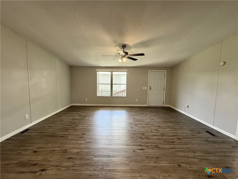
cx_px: 119
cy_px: 90
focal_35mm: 14
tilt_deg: -4.0
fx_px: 96
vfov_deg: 85.7
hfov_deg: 102.1
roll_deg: -0.6
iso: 160
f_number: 2.2
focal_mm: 2.22
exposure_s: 1/120
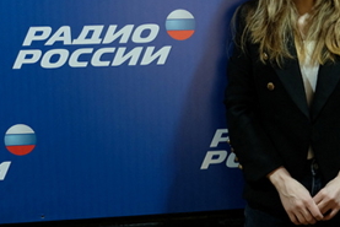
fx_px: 690
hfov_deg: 27.5
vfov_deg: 18.6
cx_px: 234
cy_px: 64
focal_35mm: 73
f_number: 2.8
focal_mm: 18
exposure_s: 1/50
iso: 1250
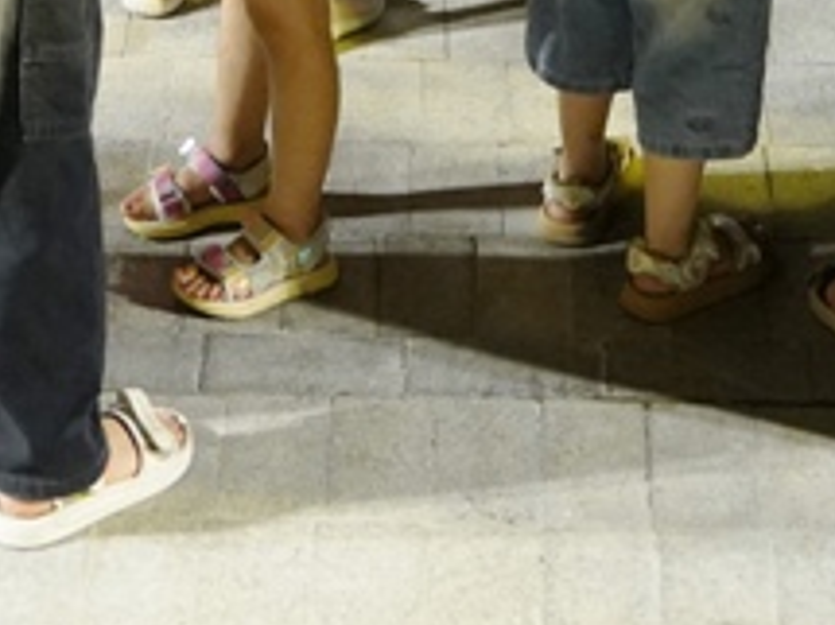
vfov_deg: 11.9
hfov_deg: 17.8
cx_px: 245
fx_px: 2652
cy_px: -666
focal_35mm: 110
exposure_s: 1/500
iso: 5000
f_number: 2.8
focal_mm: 24
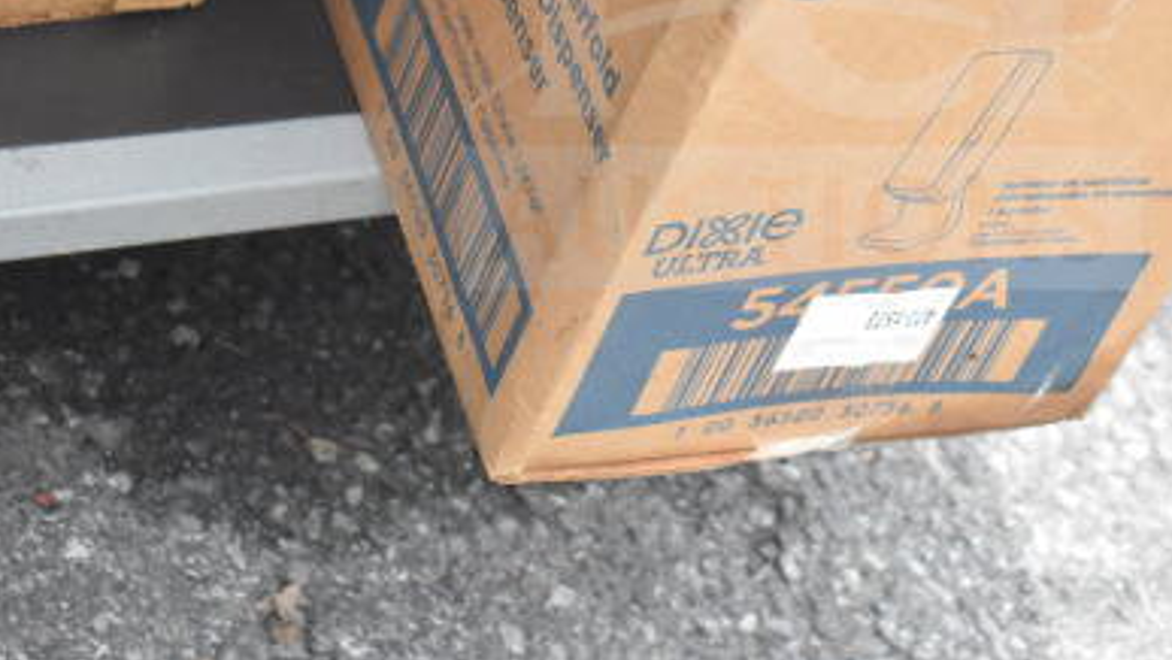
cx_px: 800
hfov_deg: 18.7
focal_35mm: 114
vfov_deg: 10.6
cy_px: 50
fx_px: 3544
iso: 4500
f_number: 5.3
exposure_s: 1/4000
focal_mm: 46
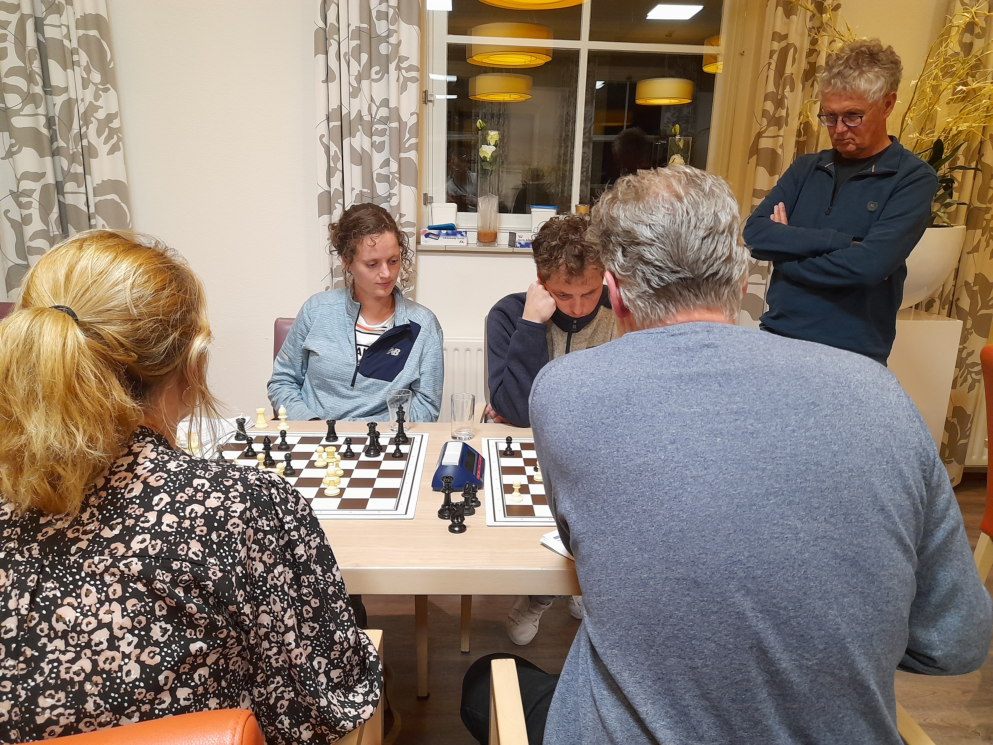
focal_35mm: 25
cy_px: 372
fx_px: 717
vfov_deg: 54.9
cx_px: 496
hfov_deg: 69.4
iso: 320
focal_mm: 4.6
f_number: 2
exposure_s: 1/33
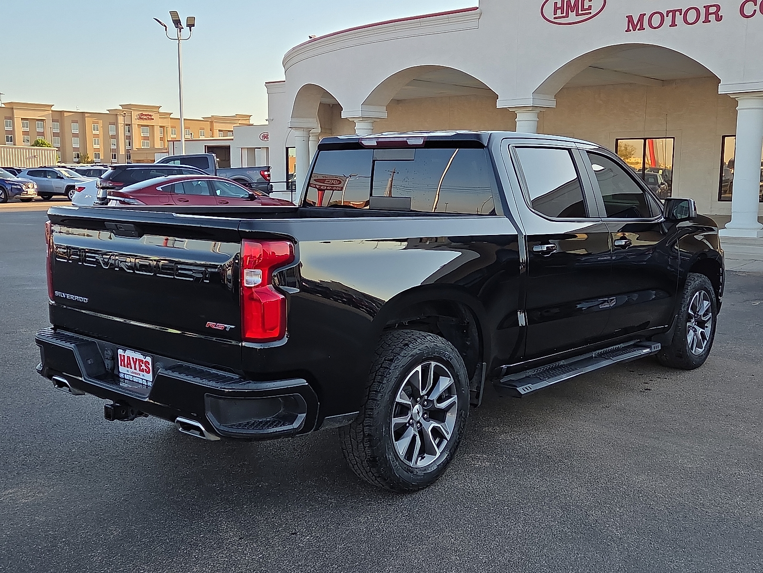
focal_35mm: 37
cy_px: 286
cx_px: 382
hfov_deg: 50.1
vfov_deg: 38.7
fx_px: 816
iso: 25
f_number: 1.8
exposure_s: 1/667
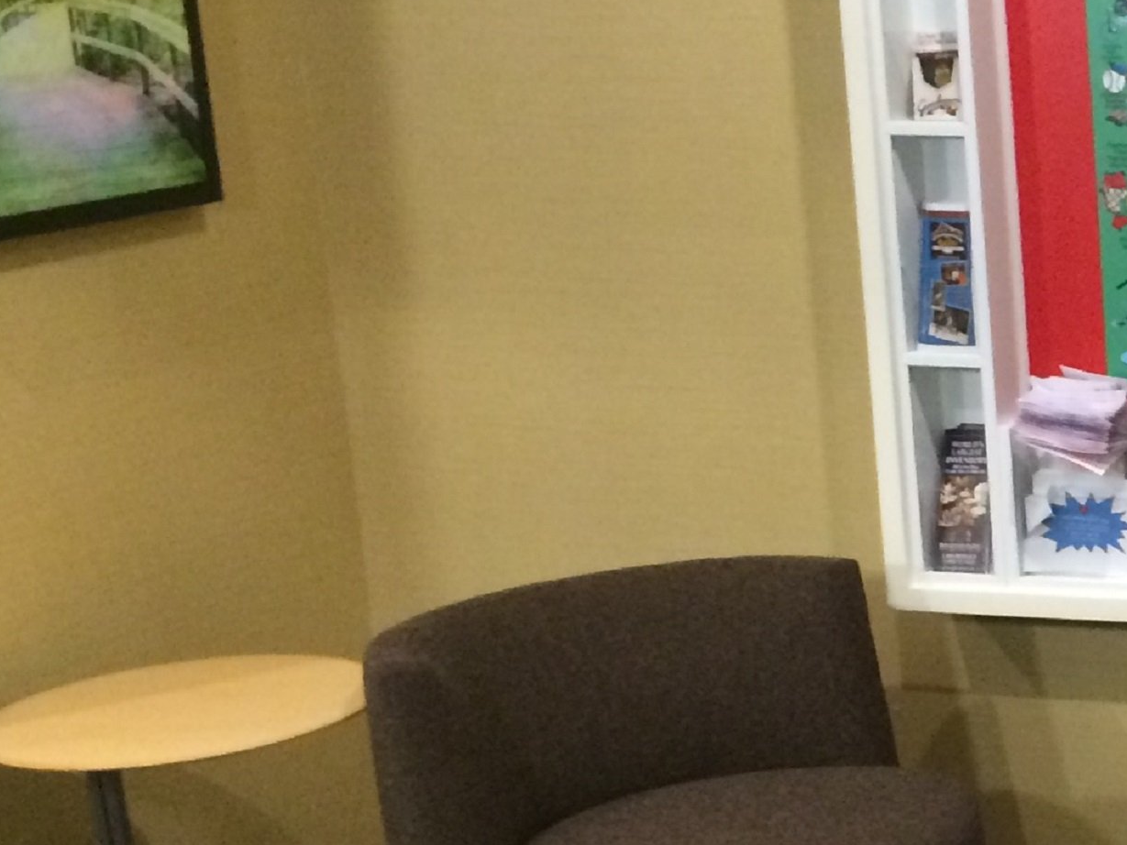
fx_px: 2996
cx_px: 1576
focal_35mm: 92
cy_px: 647
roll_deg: +0.0
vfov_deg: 16.0
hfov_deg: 19.2
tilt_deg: -15.5
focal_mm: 4.15
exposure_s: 1/24
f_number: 2.2
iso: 320
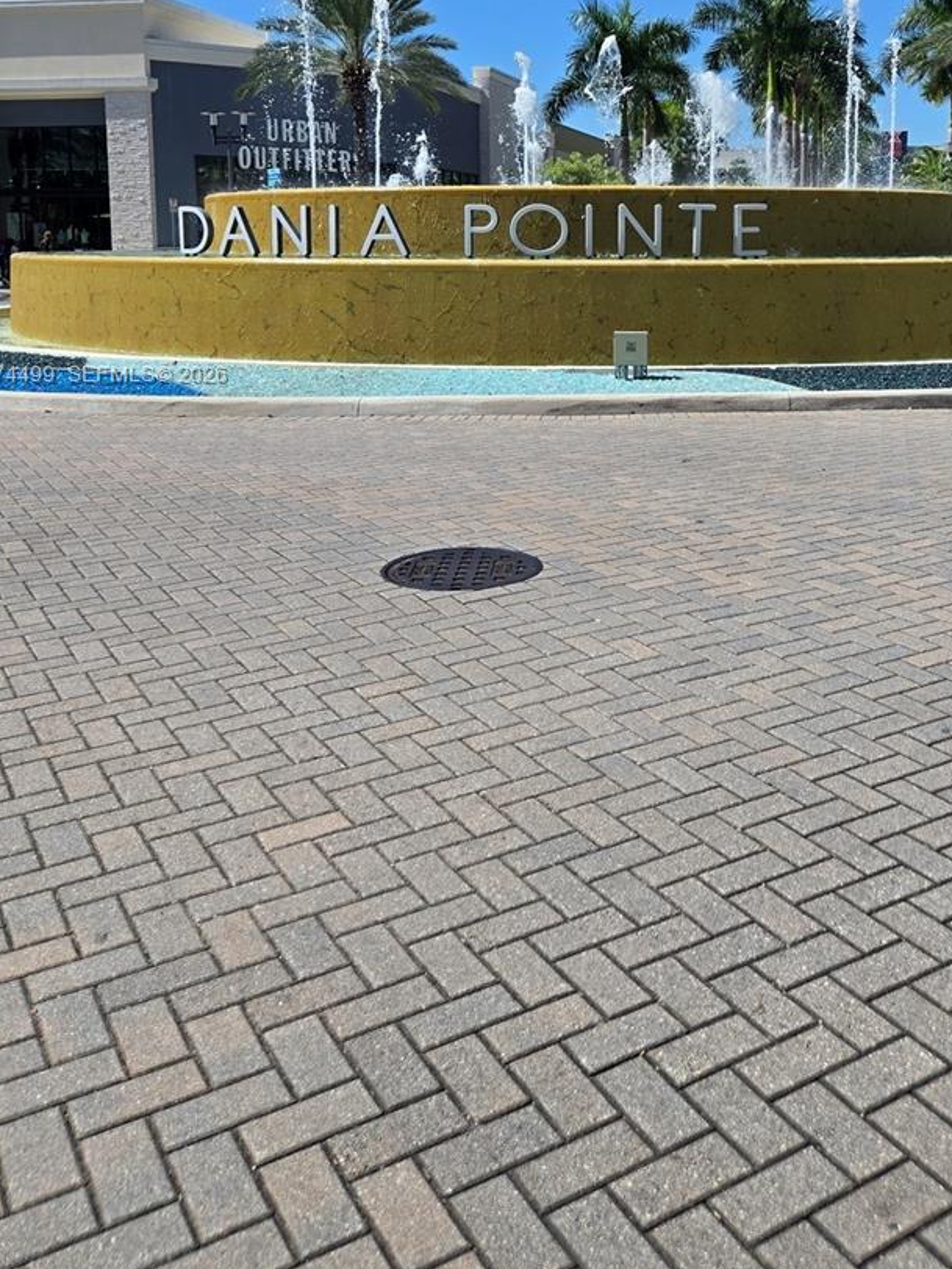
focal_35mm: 34
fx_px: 1247
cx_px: 641
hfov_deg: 41.2
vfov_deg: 52.4
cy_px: 377
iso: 32
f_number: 1.8
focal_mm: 5.4
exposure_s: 1/2921
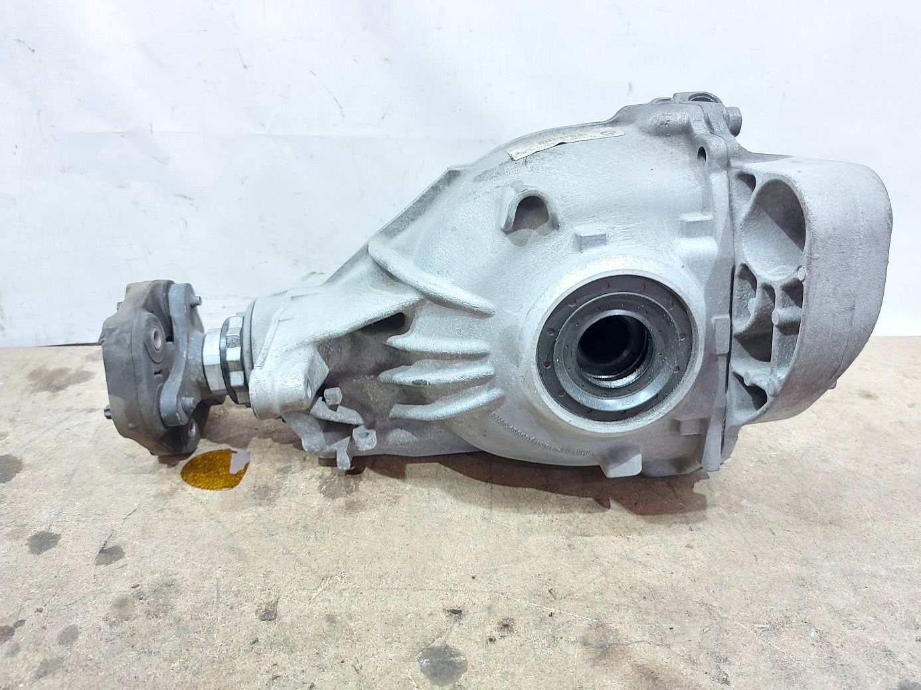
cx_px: 460
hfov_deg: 71.6
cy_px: 345
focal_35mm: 24
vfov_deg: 56.8
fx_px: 638
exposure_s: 1/25
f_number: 1.8
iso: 500
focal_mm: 5.23
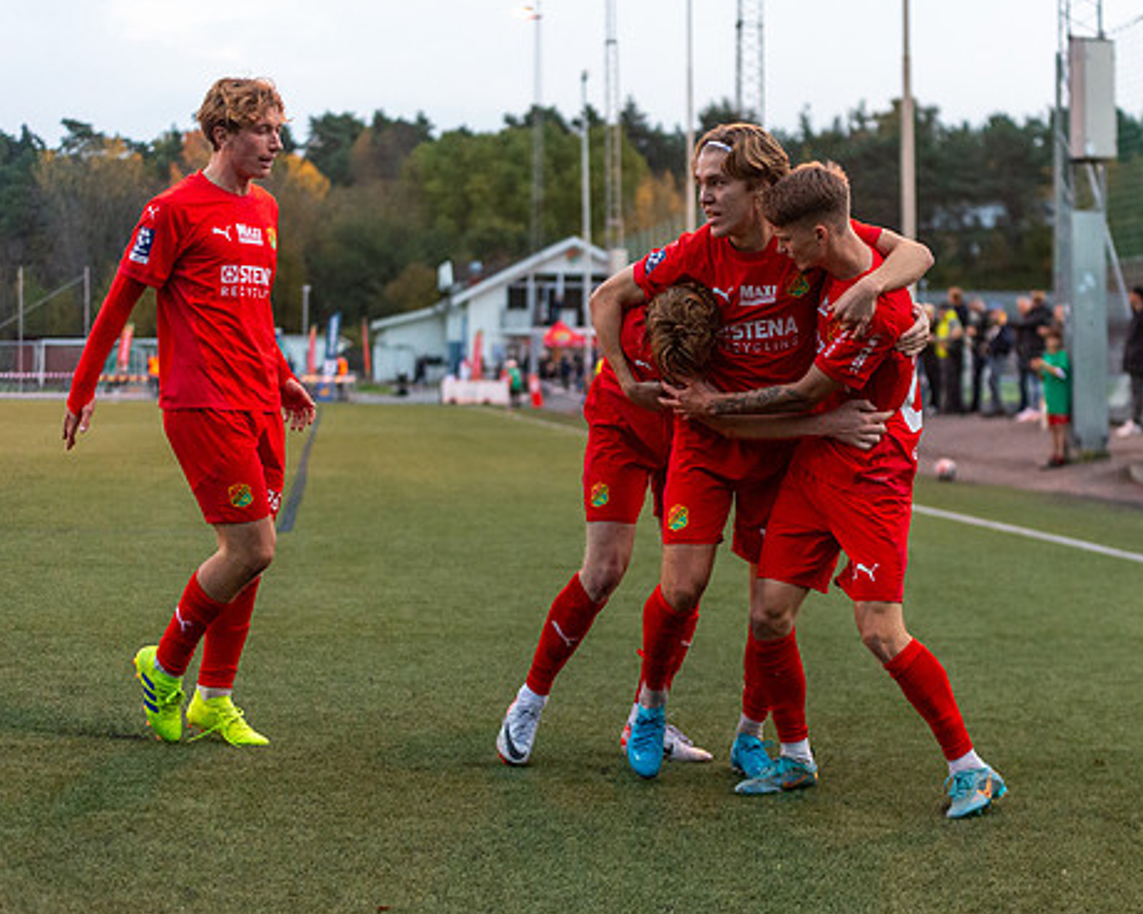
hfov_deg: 22.7
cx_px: 701
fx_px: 2842
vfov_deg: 18.3
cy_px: 447
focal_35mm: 84
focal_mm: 70
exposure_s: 1/1000
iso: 8000
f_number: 2.8
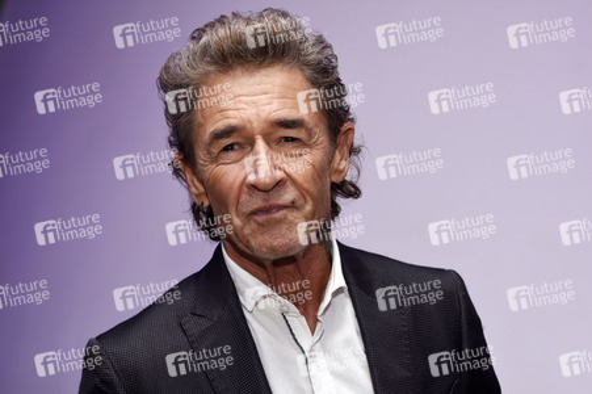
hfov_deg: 21.9
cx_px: 296
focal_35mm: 93
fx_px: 1528
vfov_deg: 14.7
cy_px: 197
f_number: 5
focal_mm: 62
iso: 640
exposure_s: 1/160
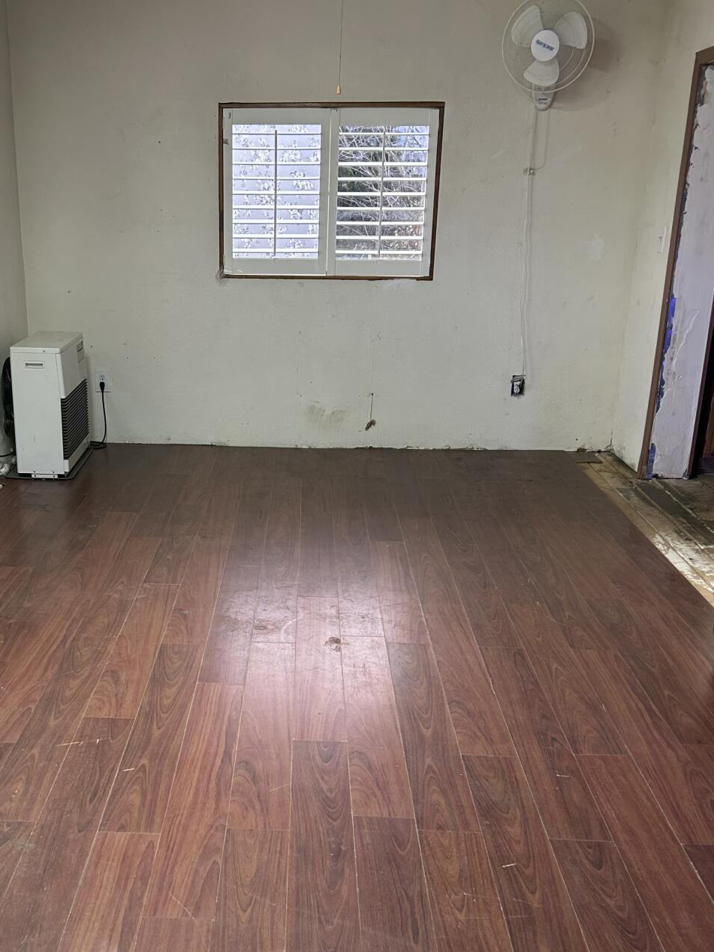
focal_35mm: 41
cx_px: 237
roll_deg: -0.9
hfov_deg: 34.8
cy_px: 619
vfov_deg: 45.2
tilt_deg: -20.9
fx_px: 1128
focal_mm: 5.7
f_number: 1.5
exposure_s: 1/120
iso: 100
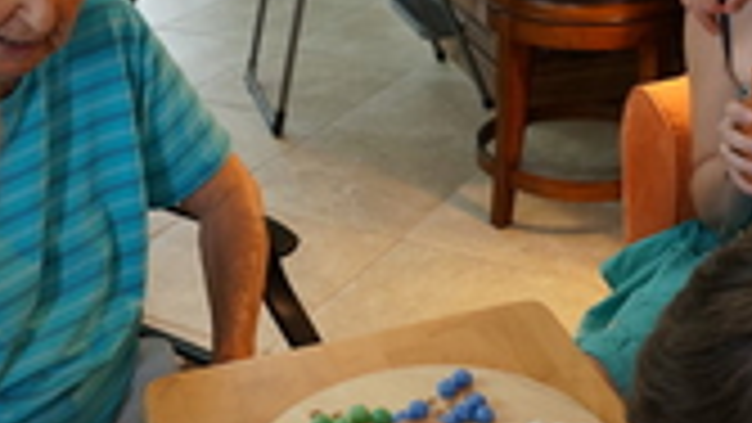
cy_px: 148
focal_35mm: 60
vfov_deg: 20.0
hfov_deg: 34.8
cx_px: 437
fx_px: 1197
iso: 1000
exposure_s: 1/60
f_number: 4
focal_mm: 16
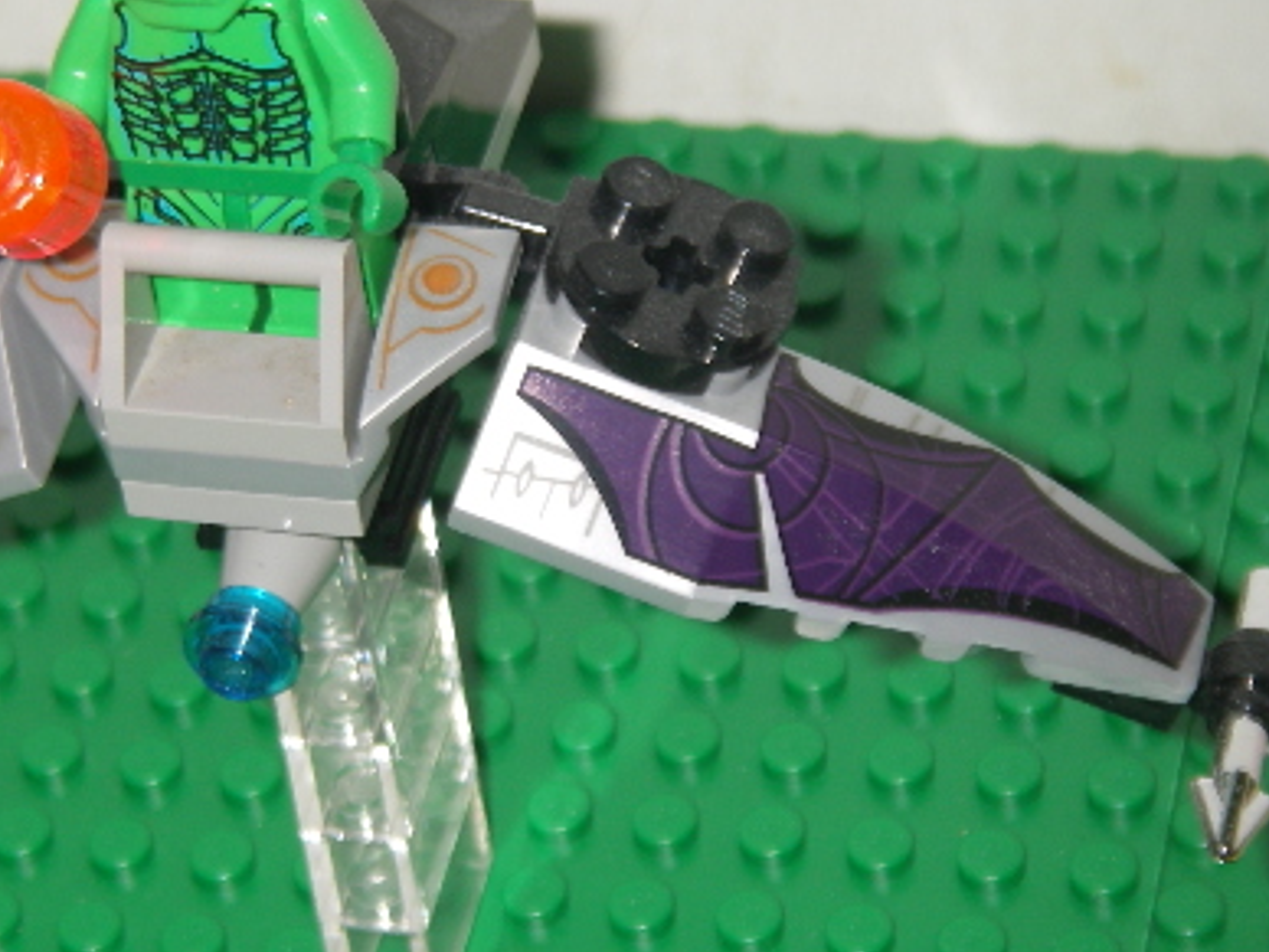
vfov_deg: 10.8
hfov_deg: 14.4
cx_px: 337
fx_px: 5022
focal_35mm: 137
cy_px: 389
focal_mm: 13.8
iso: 80
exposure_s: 1/80
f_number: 3.9
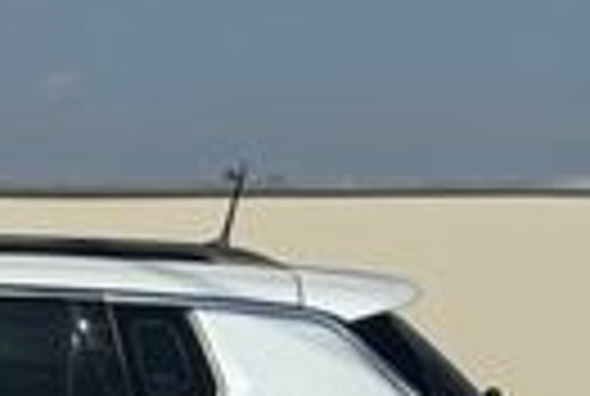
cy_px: 576
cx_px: -405
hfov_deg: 10.9
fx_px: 2940
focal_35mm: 179
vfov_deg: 7.6
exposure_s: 1/13333
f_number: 1.78
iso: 50
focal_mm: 6.76
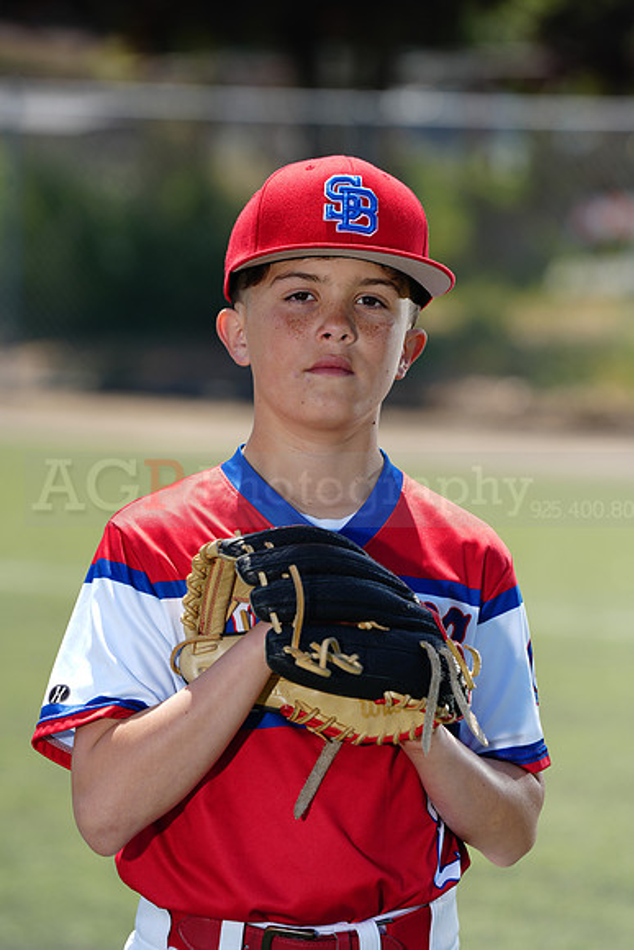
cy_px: 475
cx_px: 317
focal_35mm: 200
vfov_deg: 10.3
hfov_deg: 6.9
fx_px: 5280
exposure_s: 1/250
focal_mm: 200
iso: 50
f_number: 5
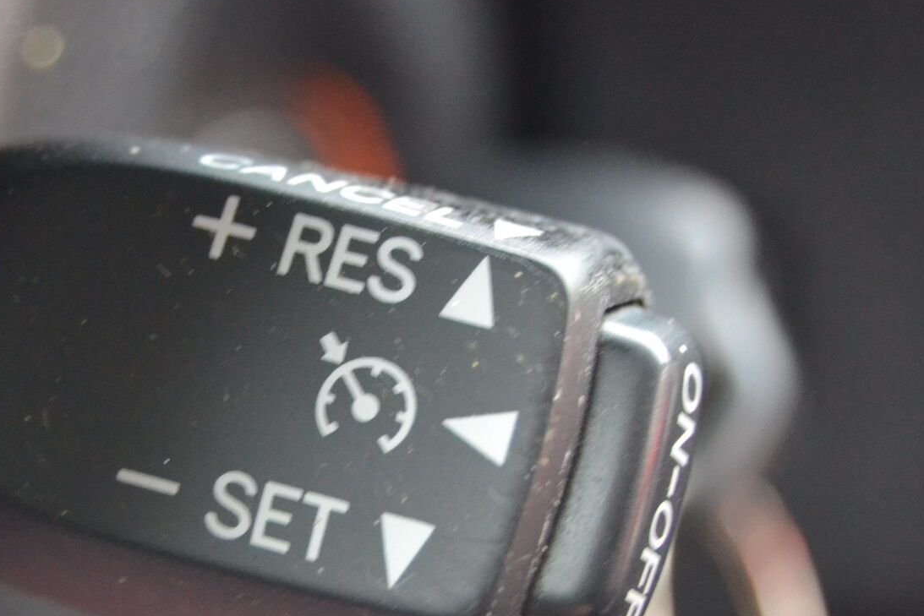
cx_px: 358
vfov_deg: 10.0
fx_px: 3517
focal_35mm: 137
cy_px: 380
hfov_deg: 15.0
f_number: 5.6
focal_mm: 52
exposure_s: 1/60
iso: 2500
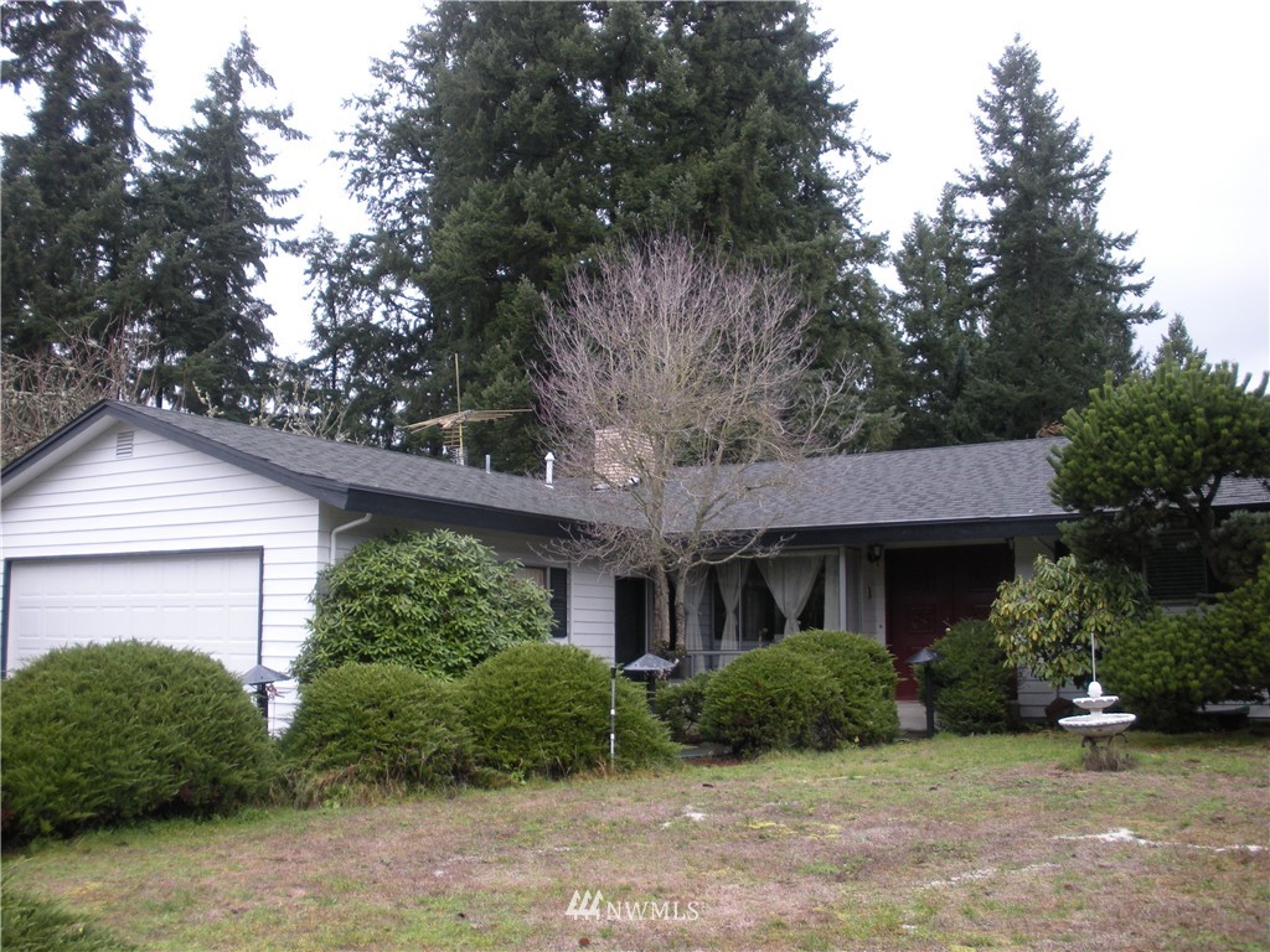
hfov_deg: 51.4
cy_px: 476
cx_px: 635
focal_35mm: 36
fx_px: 1321
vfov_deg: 39.7
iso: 90
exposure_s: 1/50.3
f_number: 3.5
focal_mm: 6.3
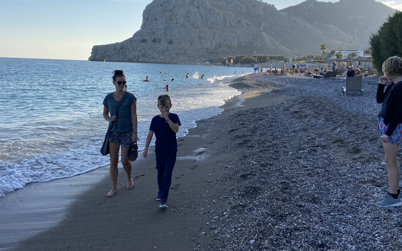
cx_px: 171
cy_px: 89
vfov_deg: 37.0
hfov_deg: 56.5
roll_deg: -3.2
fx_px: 373
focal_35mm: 34
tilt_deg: -2.3
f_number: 1.8
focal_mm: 4.25
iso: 32
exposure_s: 1/2410
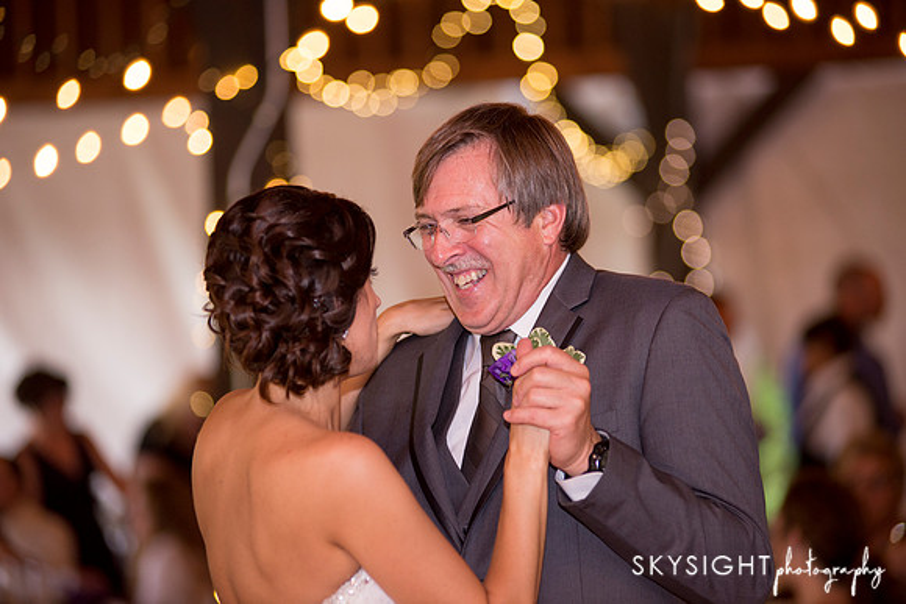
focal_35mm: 145
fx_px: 3650
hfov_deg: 14.2
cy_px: 302
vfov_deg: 9.5
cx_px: 453
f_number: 2.8
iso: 1000
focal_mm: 145
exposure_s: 1/80
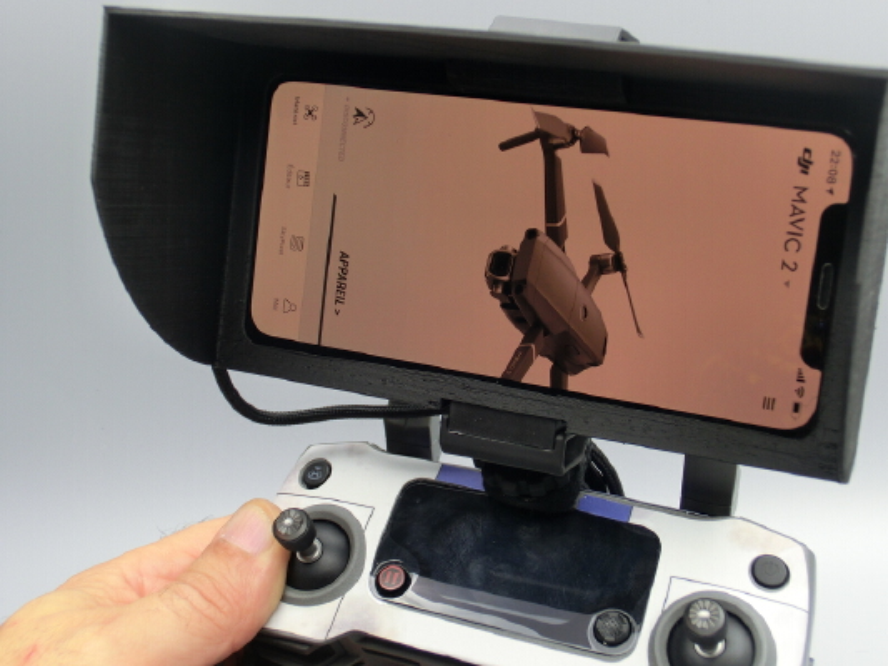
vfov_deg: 25.7
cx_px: 444
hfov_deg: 33.8
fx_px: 1463
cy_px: 333
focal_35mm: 57
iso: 125
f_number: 4.5
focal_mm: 10.04
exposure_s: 1/60
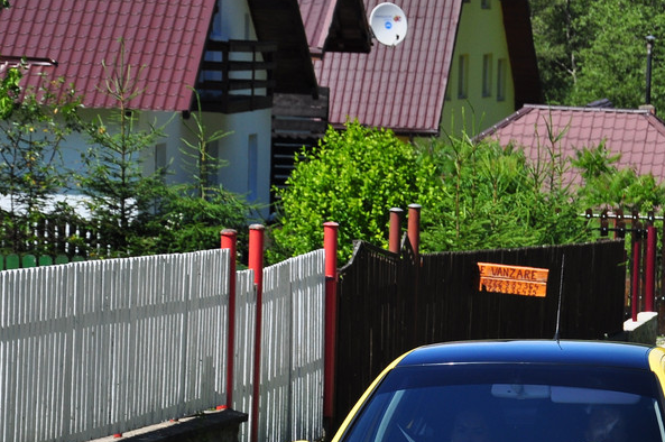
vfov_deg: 4.9
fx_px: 5166
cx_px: 608
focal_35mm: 280
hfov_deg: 7.3
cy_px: 446
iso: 200
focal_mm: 92
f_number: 8
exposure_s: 1/800
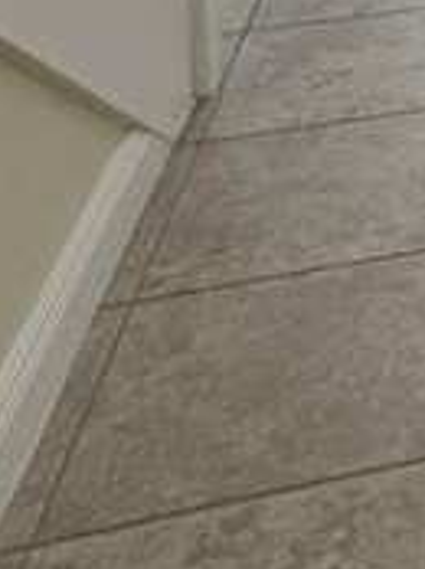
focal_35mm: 86
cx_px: 981
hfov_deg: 13.3
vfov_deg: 17.9
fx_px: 1411
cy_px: -471
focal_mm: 2.22
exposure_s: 1/120
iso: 100
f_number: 2.2
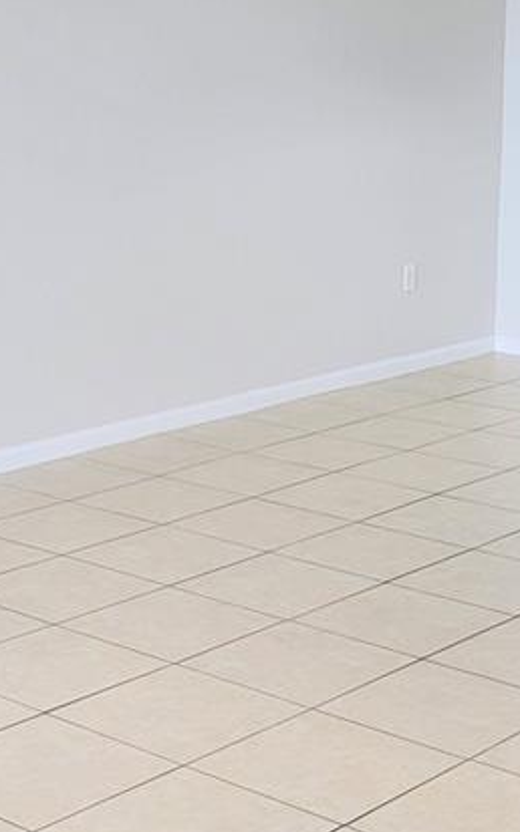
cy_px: 363
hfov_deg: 16.3
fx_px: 1815
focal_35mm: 80
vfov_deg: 25.8
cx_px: 220
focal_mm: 5.4
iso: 125
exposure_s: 1/120
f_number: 1.8
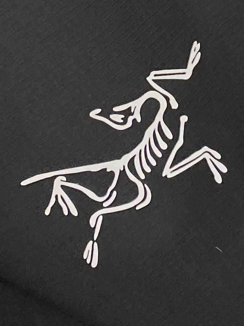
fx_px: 244
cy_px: 163
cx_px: 122
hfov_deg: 53.1
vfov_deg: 67.3
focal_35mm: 26
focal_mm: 4.25
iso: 125
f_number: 1.8
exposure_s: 1/121
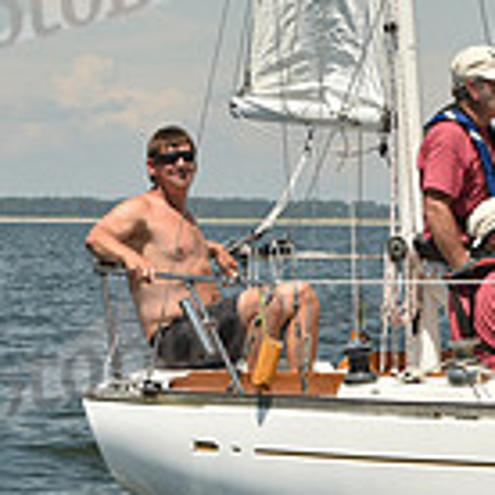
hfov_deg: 5.7
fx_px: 4967
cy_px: 120
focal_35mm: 307
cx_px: 570
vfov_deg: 5.7
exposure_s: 1/1600
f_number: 9
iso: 320
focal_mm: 86
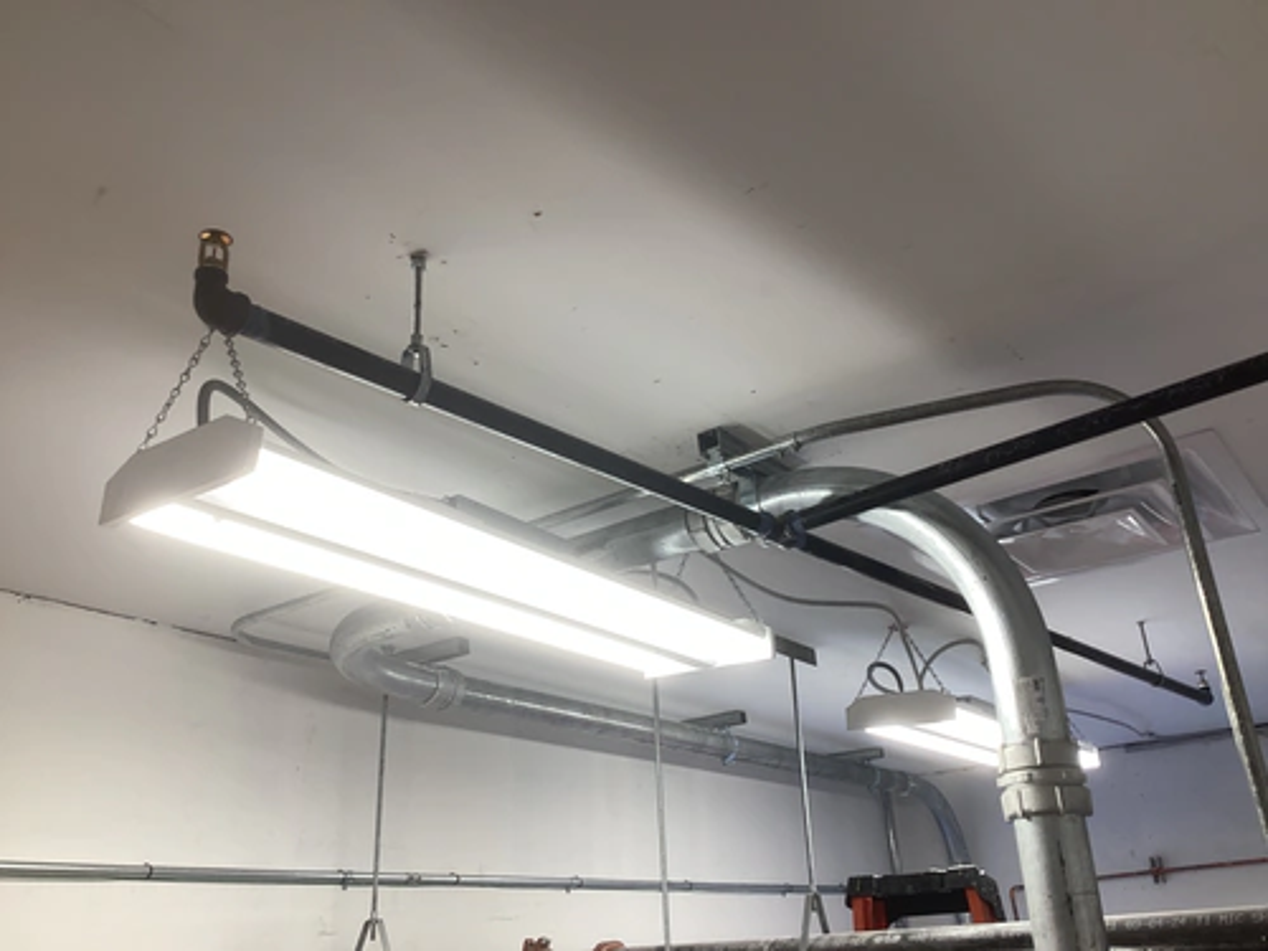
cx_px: 634
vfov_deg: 45.4
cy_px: 476
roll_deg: +3.8
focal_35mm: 31
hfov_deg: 58.4
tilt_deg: +22.4
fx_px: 1136
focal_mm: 3.3
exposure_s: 1/120
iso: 40
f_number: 2.4
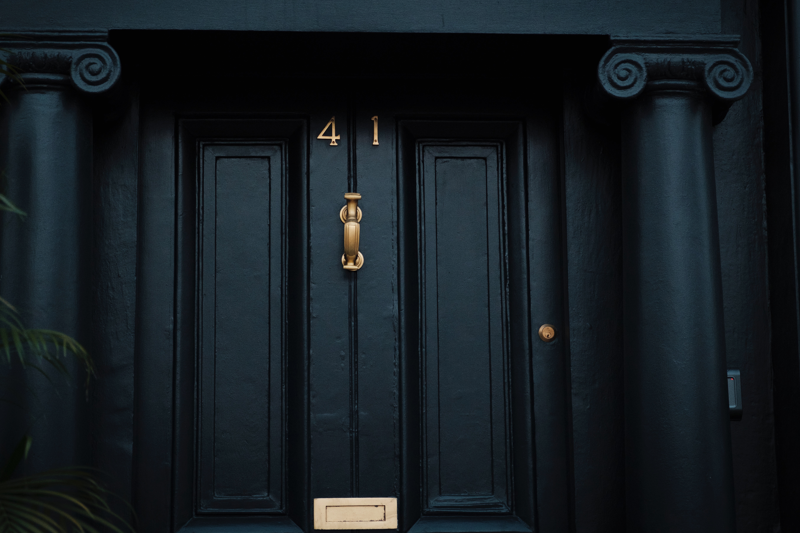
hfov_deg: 26.0
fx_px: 1733
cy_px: 243
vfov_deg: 17.5
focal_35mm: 78
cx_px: 379
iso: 1600
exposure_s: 1/1000
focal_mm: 46.3
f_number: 4
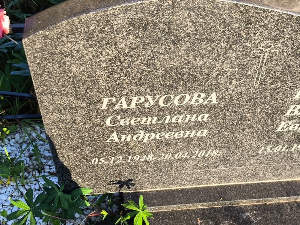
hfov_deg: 38.2
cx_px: 150
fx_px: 434
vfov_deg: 29.1
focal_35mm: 50
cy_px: 112
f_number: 1.7
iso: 50
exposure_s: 1/164
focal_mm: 4.71
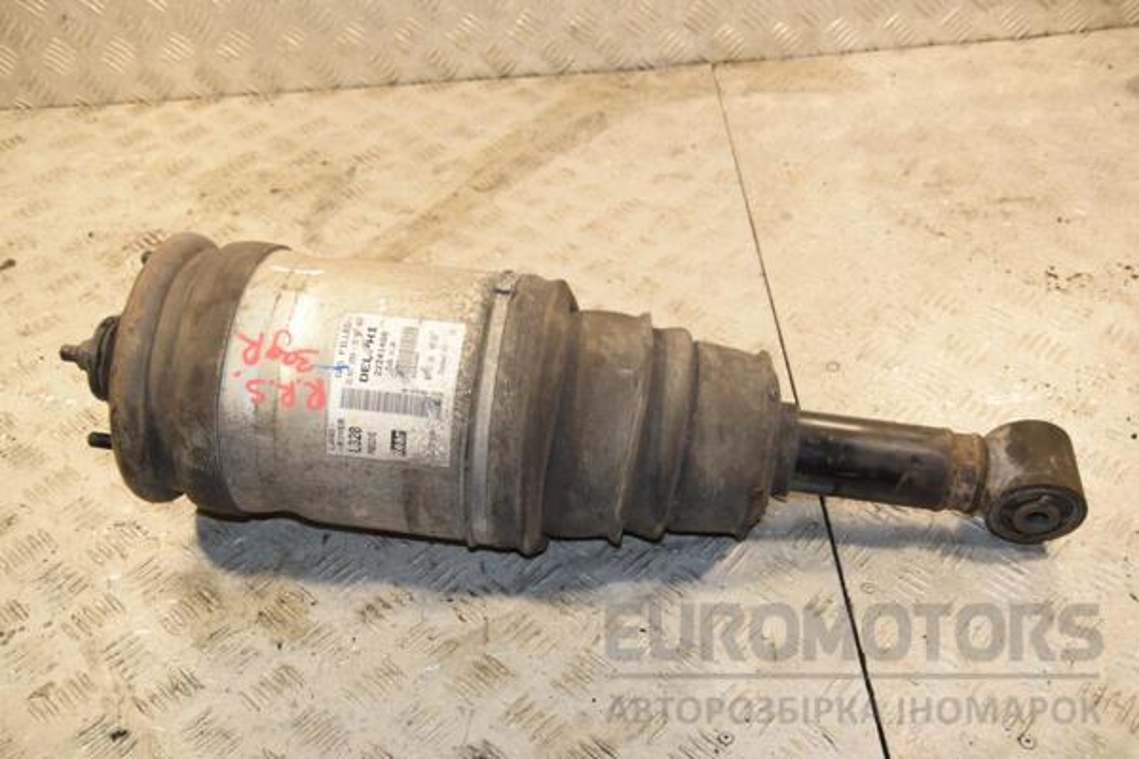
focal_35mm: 38
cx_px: 570
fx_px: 1186
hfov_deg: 51.3
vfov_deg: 35.5
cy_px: 380
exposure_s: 1/200
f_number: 6.3
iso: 800
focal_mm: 25
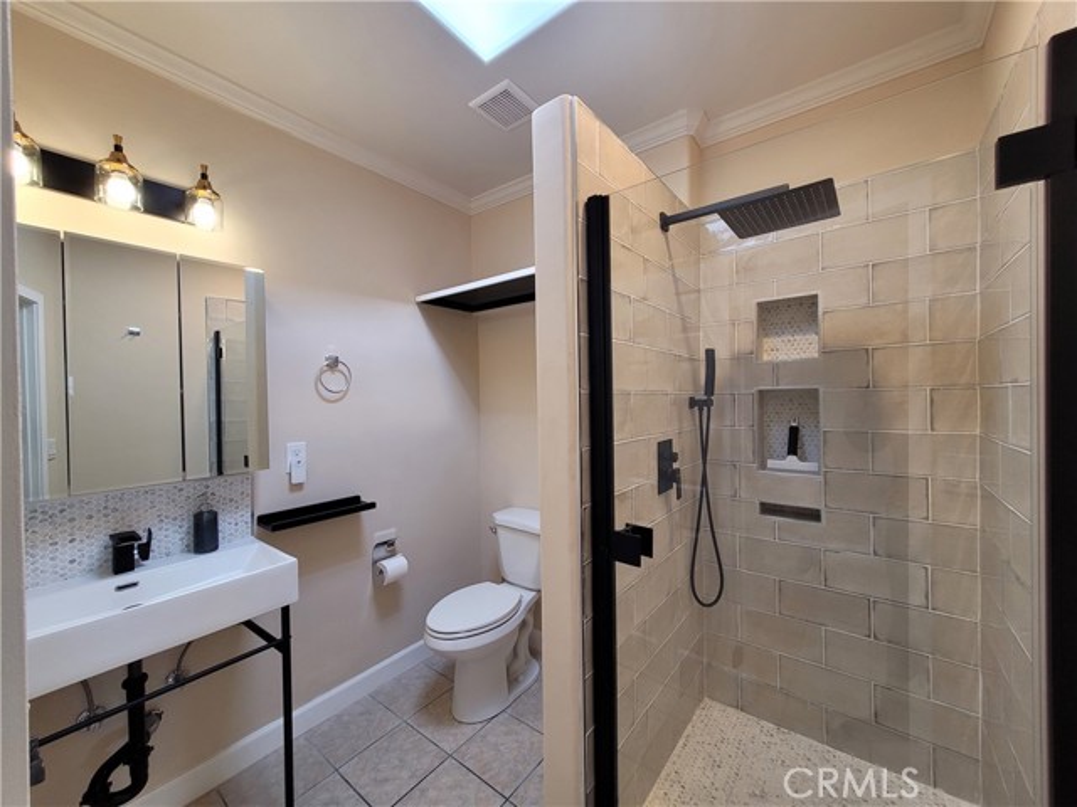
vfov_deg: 89.9
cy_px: 404
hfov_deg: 106.2
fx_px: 404
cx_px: 538
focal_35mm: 13
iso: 100
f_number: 2.2
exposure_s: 1/60
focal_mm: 1.74
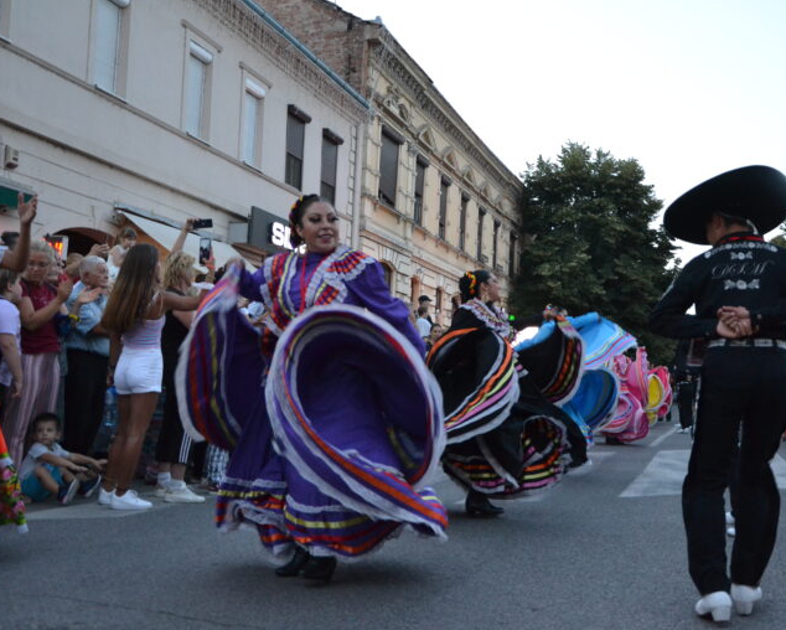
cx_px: 425
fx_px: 954
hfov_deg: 44.7
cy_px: 316
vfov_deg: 36.5
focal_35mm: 41
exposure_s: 1/125
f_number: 4.5
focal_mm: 24
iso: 1600
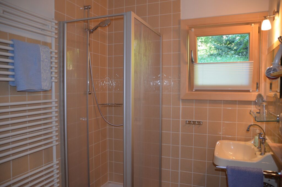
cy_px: 94
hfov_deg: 67.5
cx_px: 141
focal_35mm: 27
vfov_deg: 47.7
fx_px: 211
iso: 900
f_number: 3.5
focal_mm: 18
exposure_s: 1/60
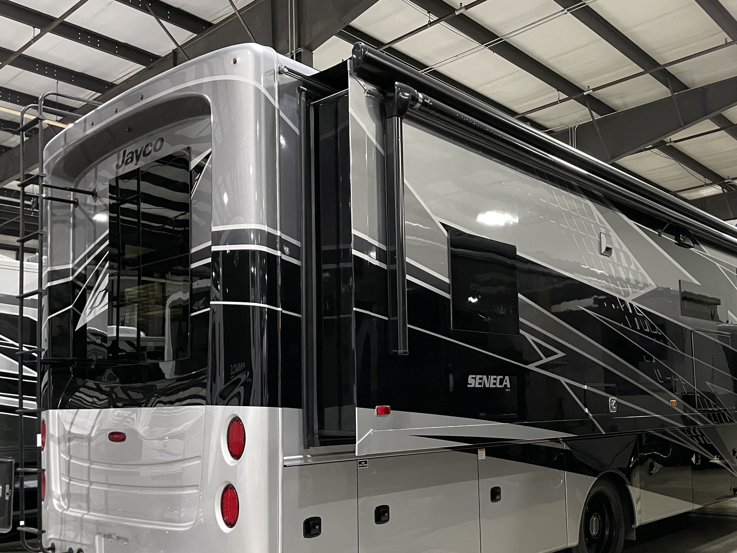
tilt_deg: +4.8
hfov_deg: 52.5
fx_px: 745
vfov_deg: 40.4
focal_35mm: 35
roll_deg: +1.0
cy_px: 349
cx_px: 418
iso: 640
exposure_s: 1/30
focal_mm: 4.2
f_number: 1.6
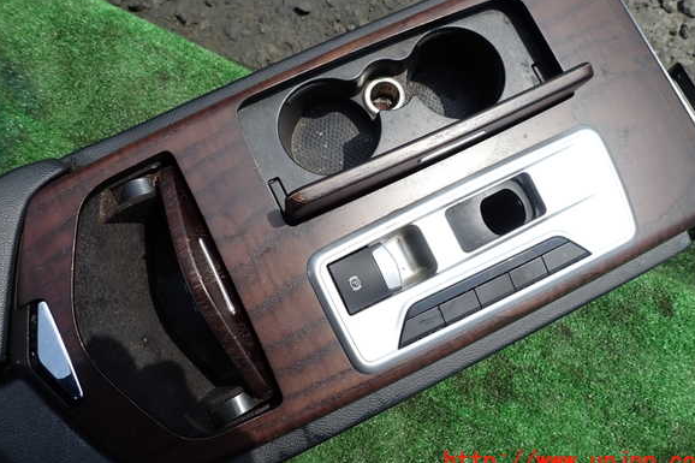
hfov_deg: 67.4
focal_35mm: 27
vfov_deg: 47.8
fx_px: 521
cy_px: 207
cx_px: 355
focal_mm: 4.5
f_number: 8
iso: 100
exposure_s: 1/200
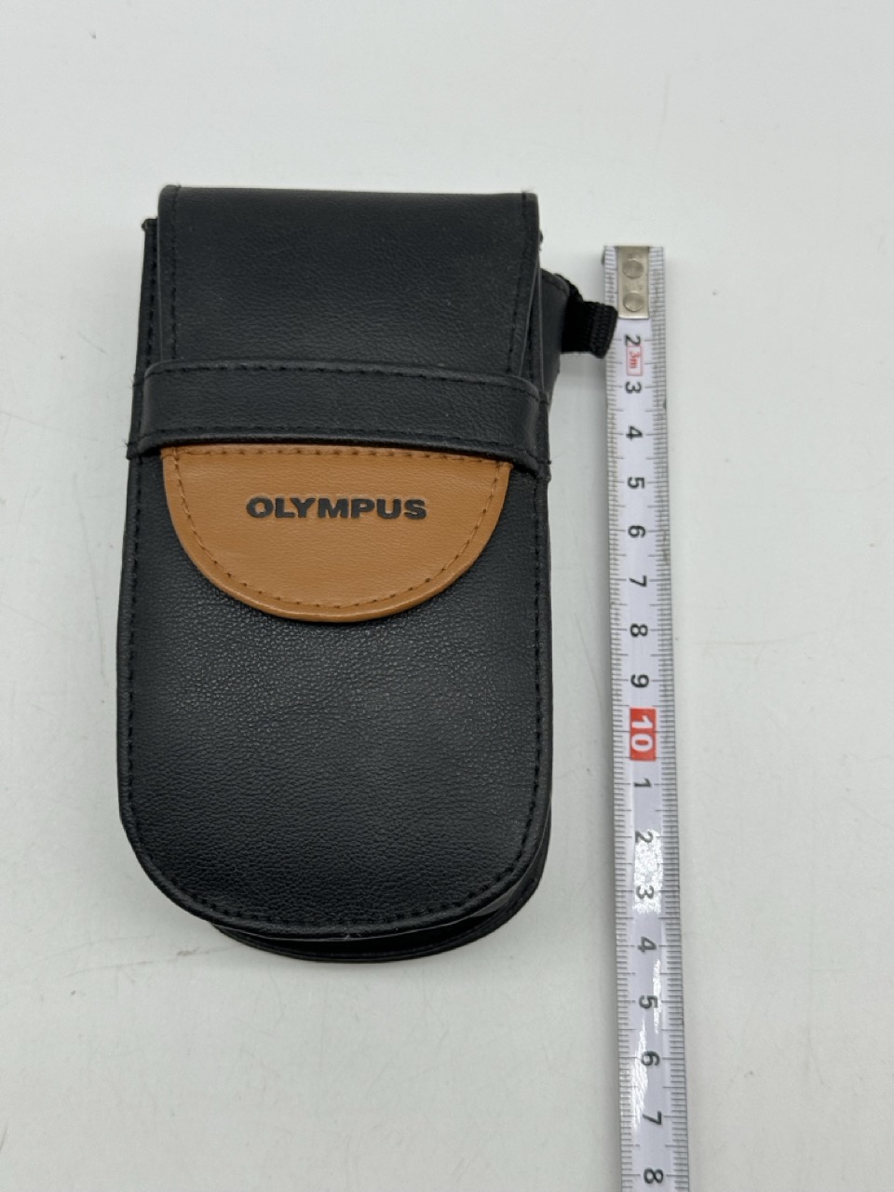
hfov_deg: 30.3
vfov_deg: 39.7
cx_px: 447
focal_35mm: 48
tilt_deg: -77.2
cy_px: 596
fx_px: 1653
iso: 64
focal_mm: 6.76
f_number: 1.78
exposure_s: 1/464
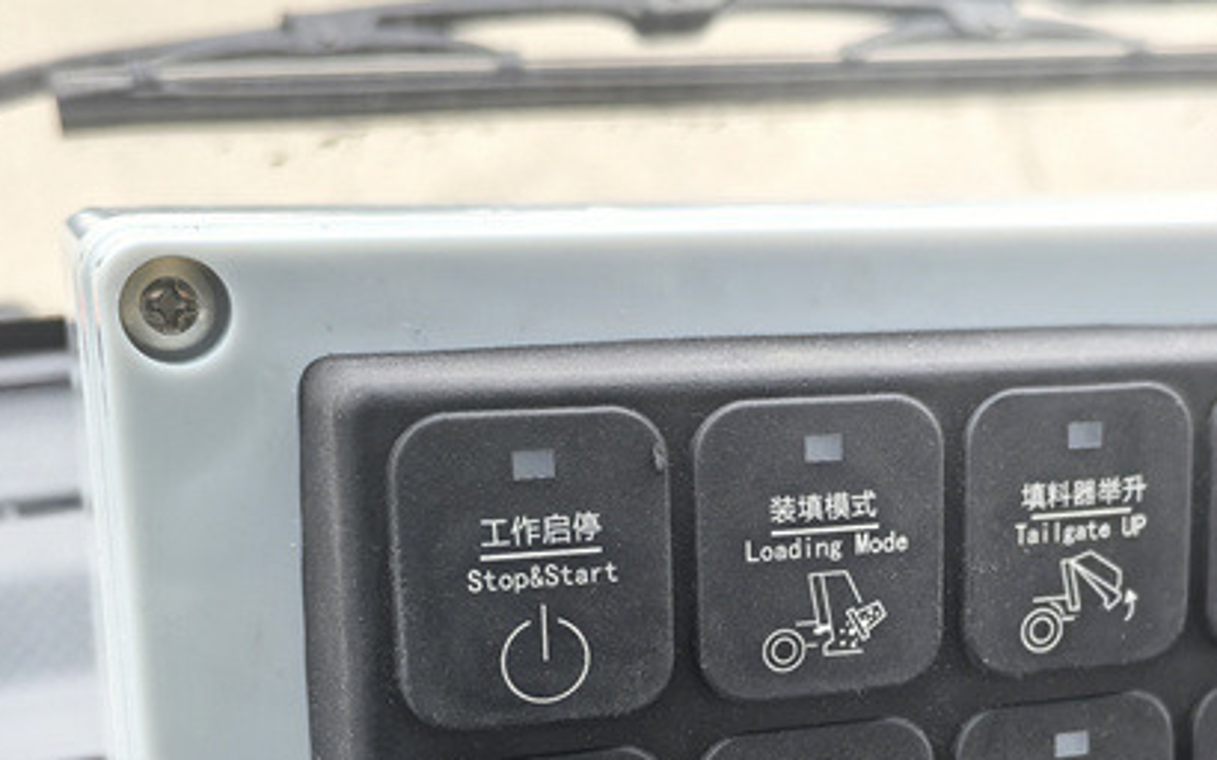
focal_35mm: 60
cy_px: 671
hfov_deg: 33.7
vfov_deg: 21.2
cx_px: 810
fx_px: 1989
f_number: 2
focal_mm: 5.75
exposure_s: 1/994
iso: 80
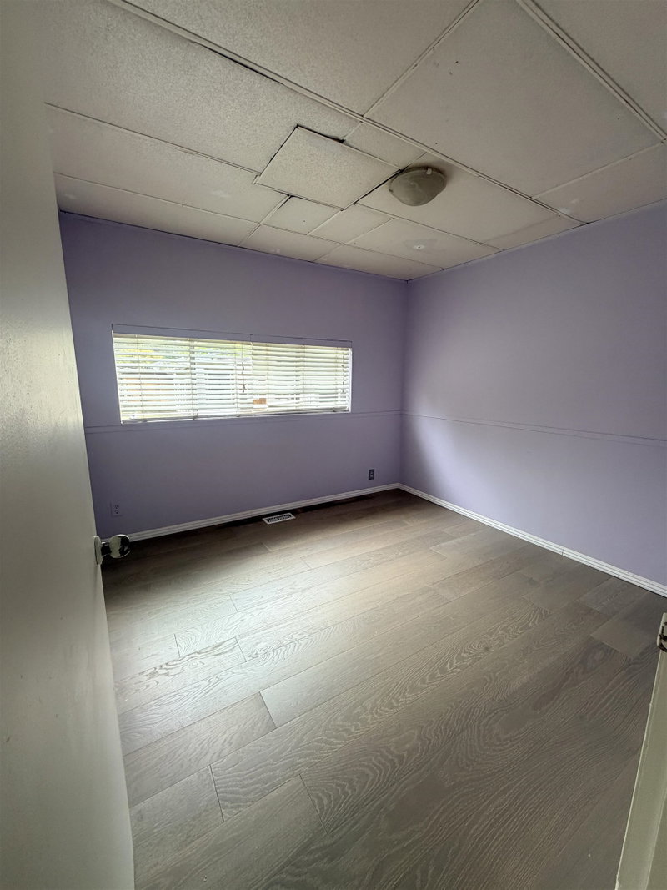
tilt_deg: -10.1
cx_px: 334
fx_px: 360
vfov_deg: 102.1
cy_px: 445
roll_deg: -0.9
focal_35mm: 14
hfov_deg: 85.7
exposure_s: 1/121
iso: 200
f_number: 2.2
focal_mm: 2.22
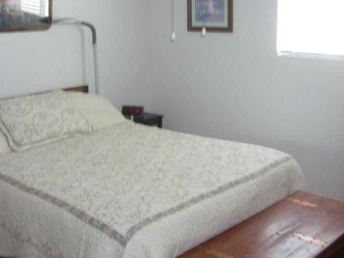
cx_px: 143
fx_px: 487
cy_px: 111
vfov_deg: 29.6
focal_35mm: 49
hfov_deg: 38.8
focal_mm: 5.7
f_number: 2.9
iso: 200
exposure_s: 1/20.7
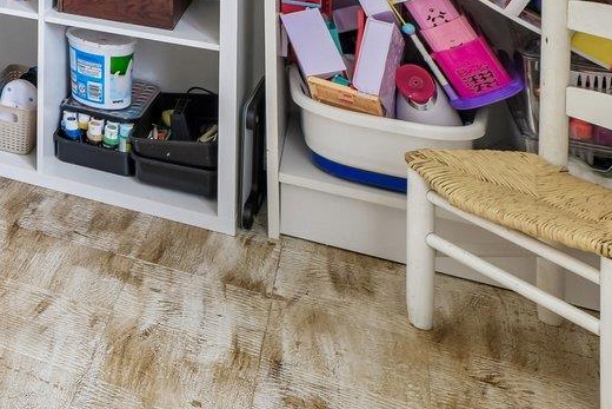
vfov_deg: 17.4
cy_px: -333
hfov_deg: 22.8
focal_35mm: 63
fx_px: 1071
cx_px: -404
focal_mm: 16
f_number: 9
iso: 250
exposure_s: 1/10
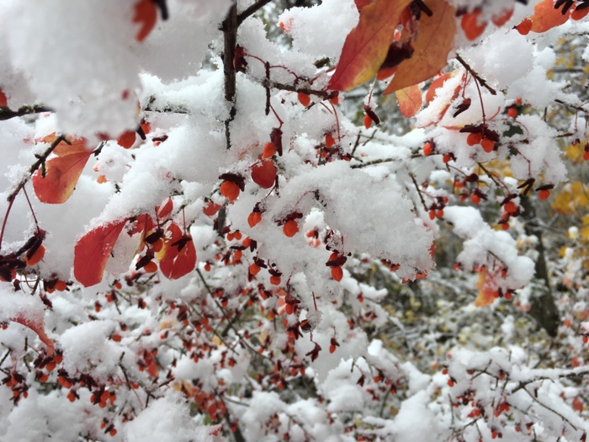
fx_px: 493
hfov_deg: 61.7
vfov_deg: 48.2
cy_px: 221
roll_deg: +1.8
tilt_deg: +15.0
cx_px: 294
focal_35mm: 29
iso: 25
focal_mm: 4.15
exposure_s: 1/120
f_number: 2.2
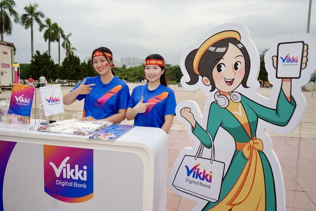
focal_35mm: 29
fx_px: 255
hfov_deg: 63.6
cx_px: 158
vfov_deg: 45.0
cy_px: 106
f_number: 4
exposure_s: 1/200
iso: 250
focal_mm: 29
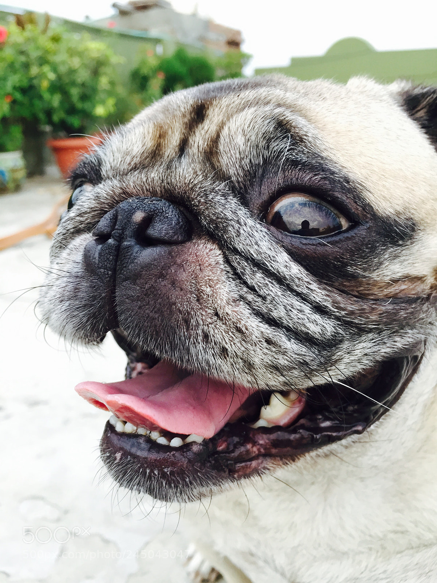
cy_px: 292
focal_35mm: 29
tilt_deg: -20.7
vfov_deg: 61.7
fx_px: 488
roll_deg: +2.9
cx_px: 218
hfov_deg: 48.2
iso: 40
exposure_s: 1/33
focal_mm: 4.15
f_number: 2.2
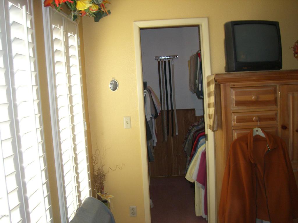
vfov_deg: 37.7
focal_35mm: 38
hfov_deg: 49.0
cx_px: 149
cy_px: 112
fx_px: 327
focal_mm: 6.2
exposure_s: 1/60
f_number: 2.7
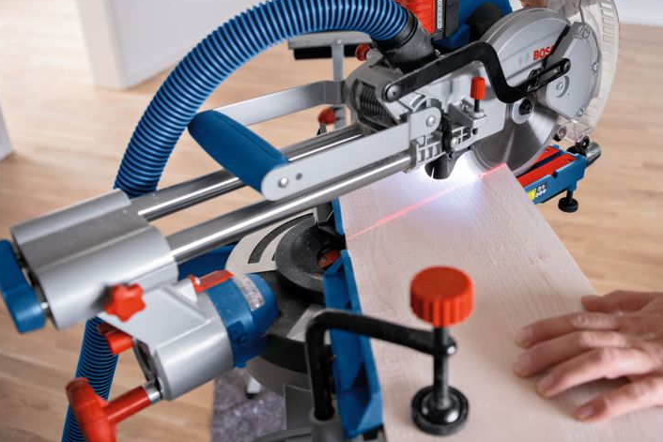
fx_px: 626
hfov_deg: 55.1
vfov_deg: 38.6
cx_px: 420
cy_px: 157
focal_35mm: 34
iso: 2000
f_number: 2.8
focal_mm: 24
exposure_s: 1/60
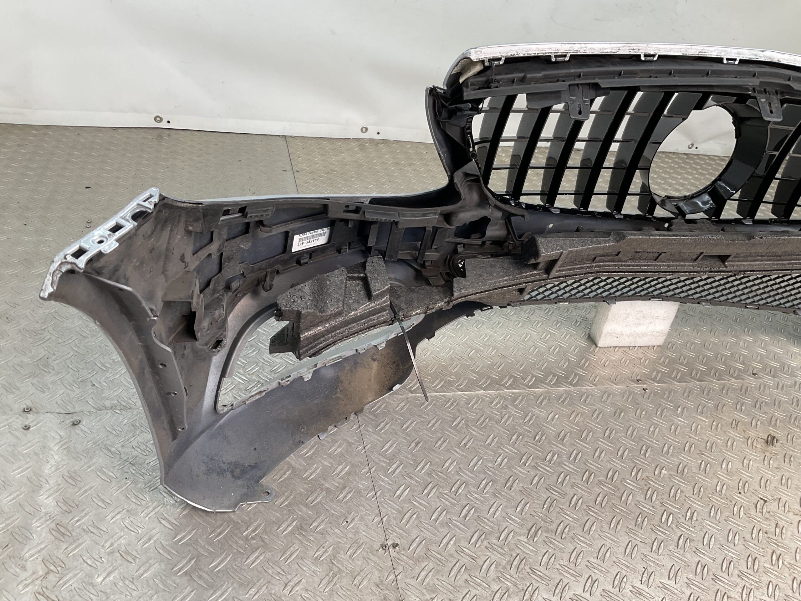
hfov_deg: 61.7
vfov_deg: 48.2
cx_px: 400
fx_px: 671
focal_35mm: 29
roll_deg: -12.2
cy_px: 300
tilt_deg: -33.0
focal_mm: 3
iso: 20
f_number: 1.8
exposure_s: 1/120
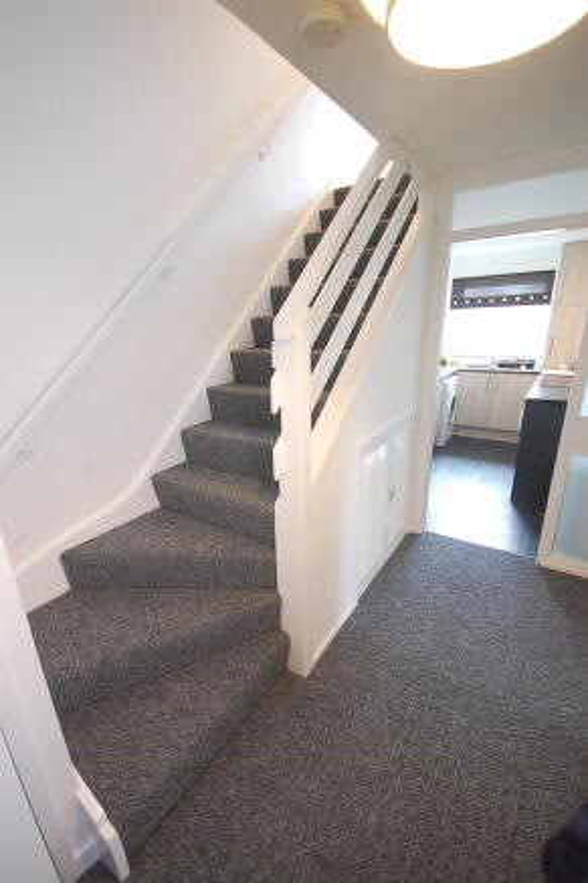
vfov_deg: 100.4
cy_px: 442
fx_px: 368
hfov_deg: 77.3
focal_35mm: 15
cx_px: 294
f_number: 4
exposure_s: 1/15
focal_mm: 10
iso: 800
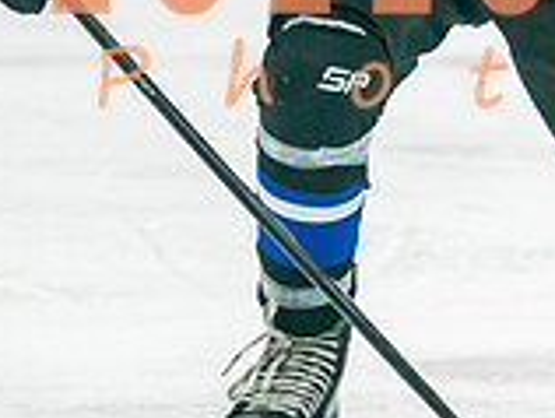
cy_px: -92
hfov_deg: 1.8
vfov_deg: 1.3
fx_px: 17920
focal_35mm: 1116
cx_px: 743
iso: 500
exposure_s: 1/640
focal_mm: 200
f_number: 2.8
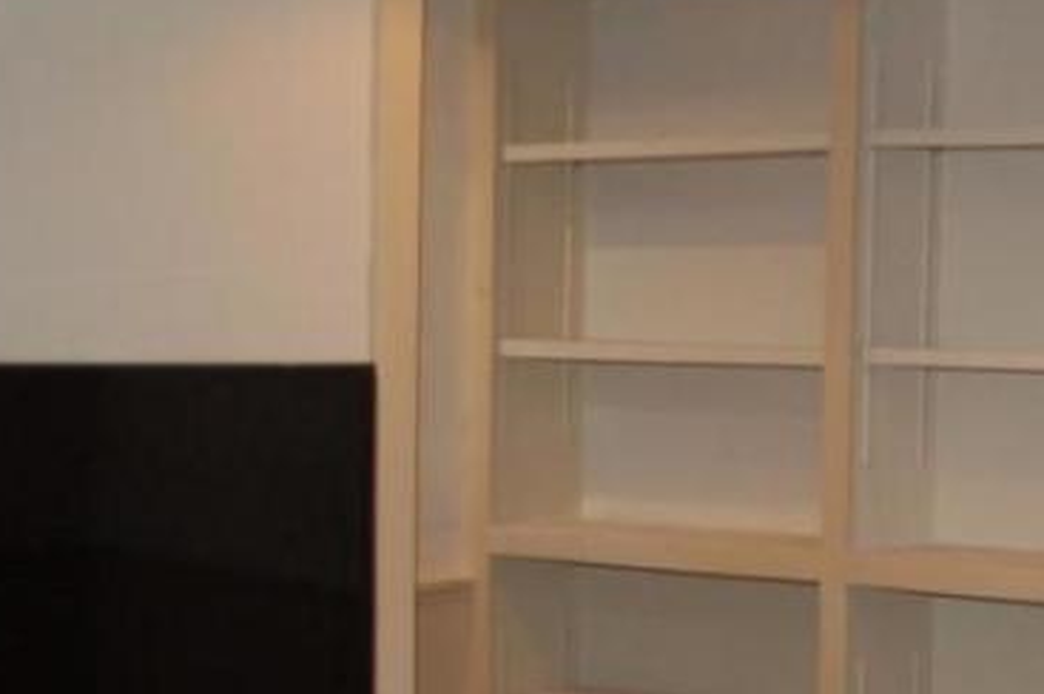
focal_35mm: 85
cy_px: 515
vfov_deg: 16.0
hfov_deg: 22.2
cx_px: 1240
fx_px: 2463
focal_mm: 18
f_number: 3.5
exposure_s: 1/60
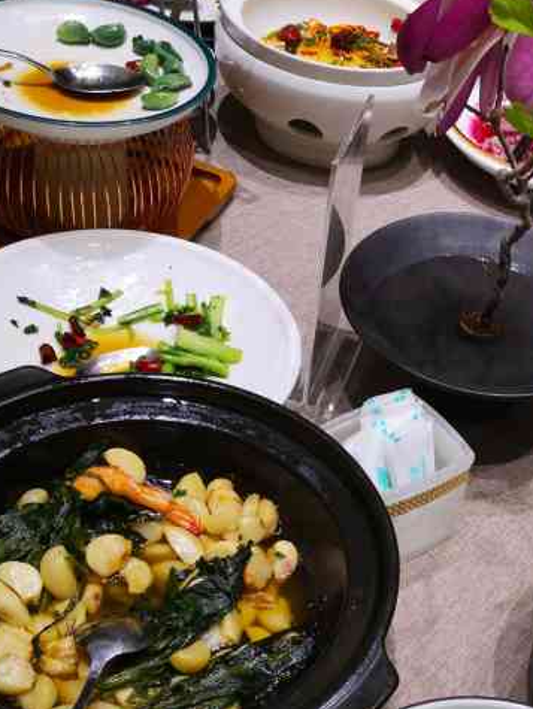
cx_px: 455
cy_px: 519
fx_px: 1087
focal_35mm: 53
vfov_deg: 35.5
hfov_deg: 26.8
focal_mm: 3.95
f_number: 1.6
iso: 160
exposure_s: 1/100
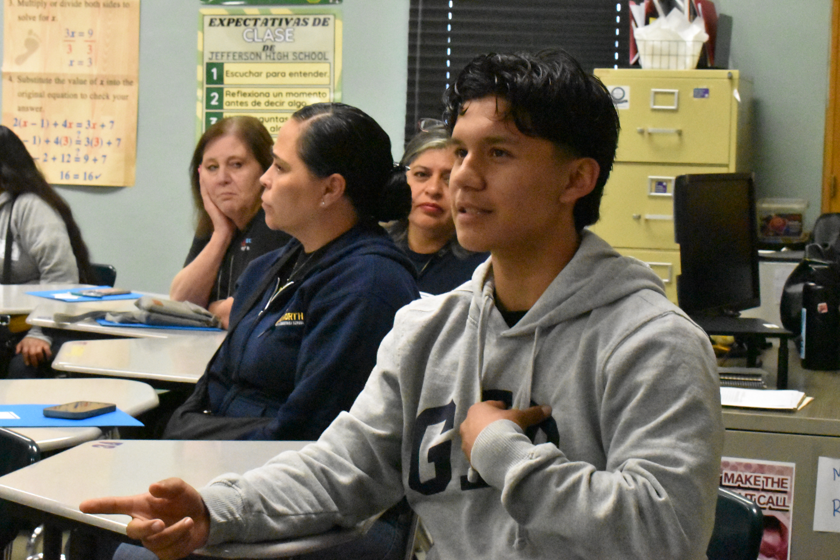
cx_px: 373
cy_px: 258
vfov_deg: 16.3
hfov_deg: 24.2
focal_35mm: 84
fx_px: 1960
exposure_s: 1/80
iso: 18000
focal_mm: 48
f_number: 13
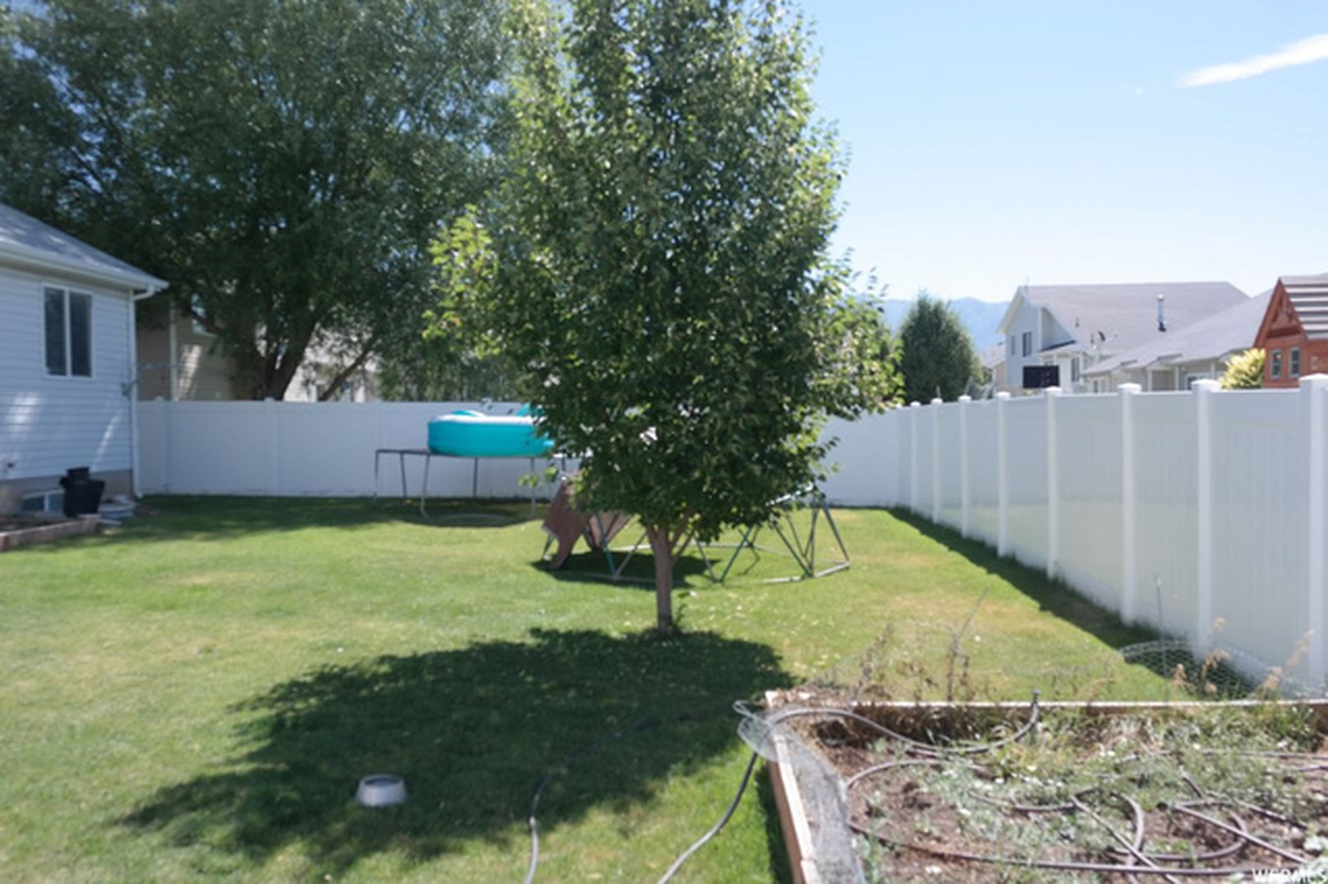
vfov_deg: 43.6
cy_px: 442
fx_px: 1106
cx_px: 664
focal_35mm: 30
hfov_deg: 62.0
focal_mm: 20
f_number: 6.3
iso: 100
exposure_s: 1/180
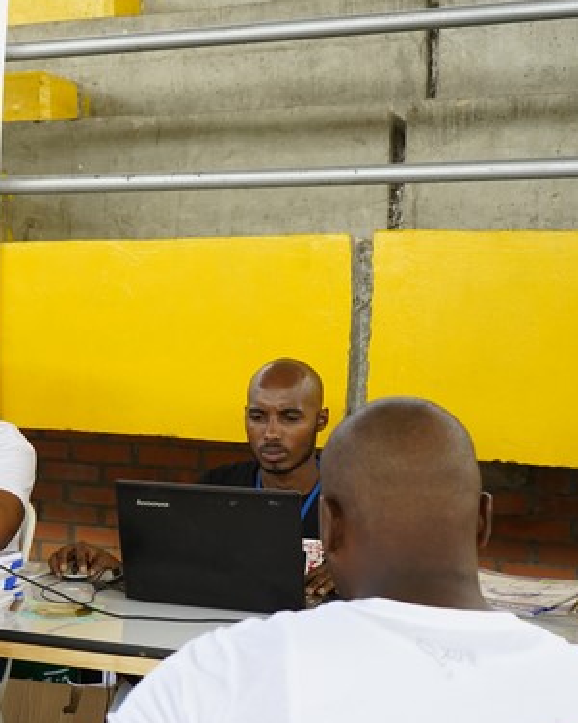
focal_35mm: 62
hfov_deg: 23.7
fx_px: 1326
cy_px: 427
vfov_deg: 30.4
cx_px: 15
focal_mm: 31
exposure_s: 1/200
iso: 500
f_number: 4
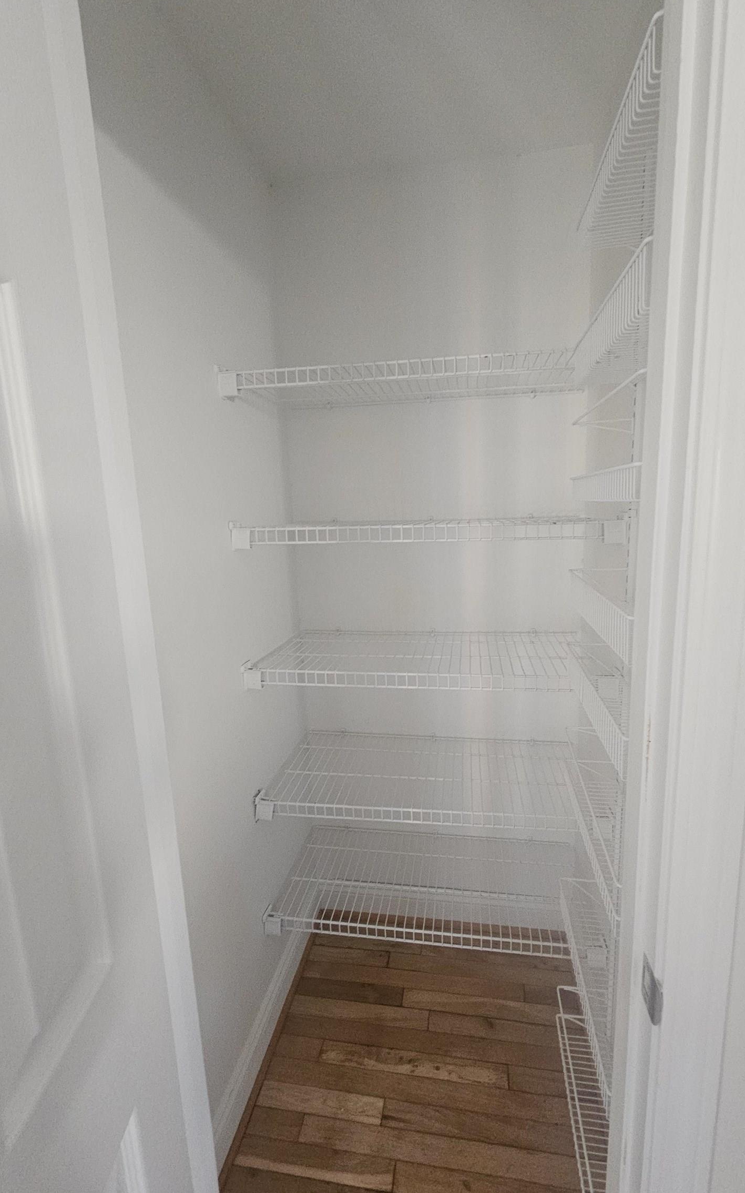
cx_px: 395
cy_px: 592
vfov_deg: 105.3
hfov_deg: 78.5
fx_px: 455
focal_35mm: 14
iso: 400
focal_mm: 2.2
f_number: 2.2
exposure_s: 1/30
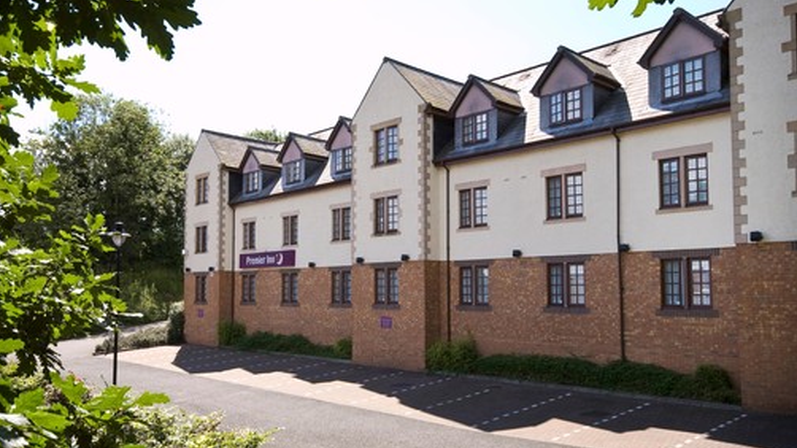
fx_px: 676
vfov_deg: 36.6
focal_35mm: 32
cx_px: 392
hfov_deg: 61.0
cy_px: 219
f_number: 11
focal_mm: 20
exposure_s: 1/60
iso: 200
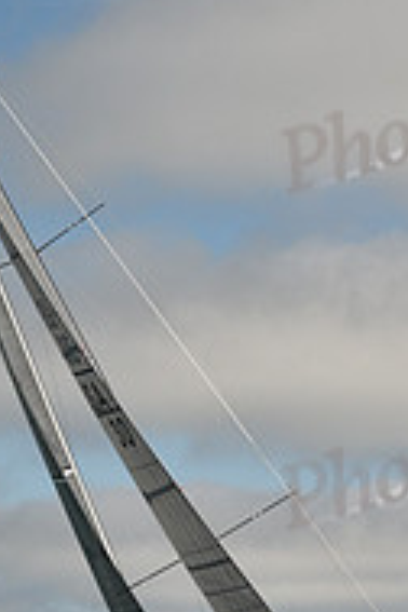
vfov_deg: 9.6
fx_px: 3655
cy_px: 324
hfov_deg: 6.4
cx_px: 115
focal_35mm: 215
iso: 320
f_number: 5.6
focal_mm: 70
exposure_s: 1/1250
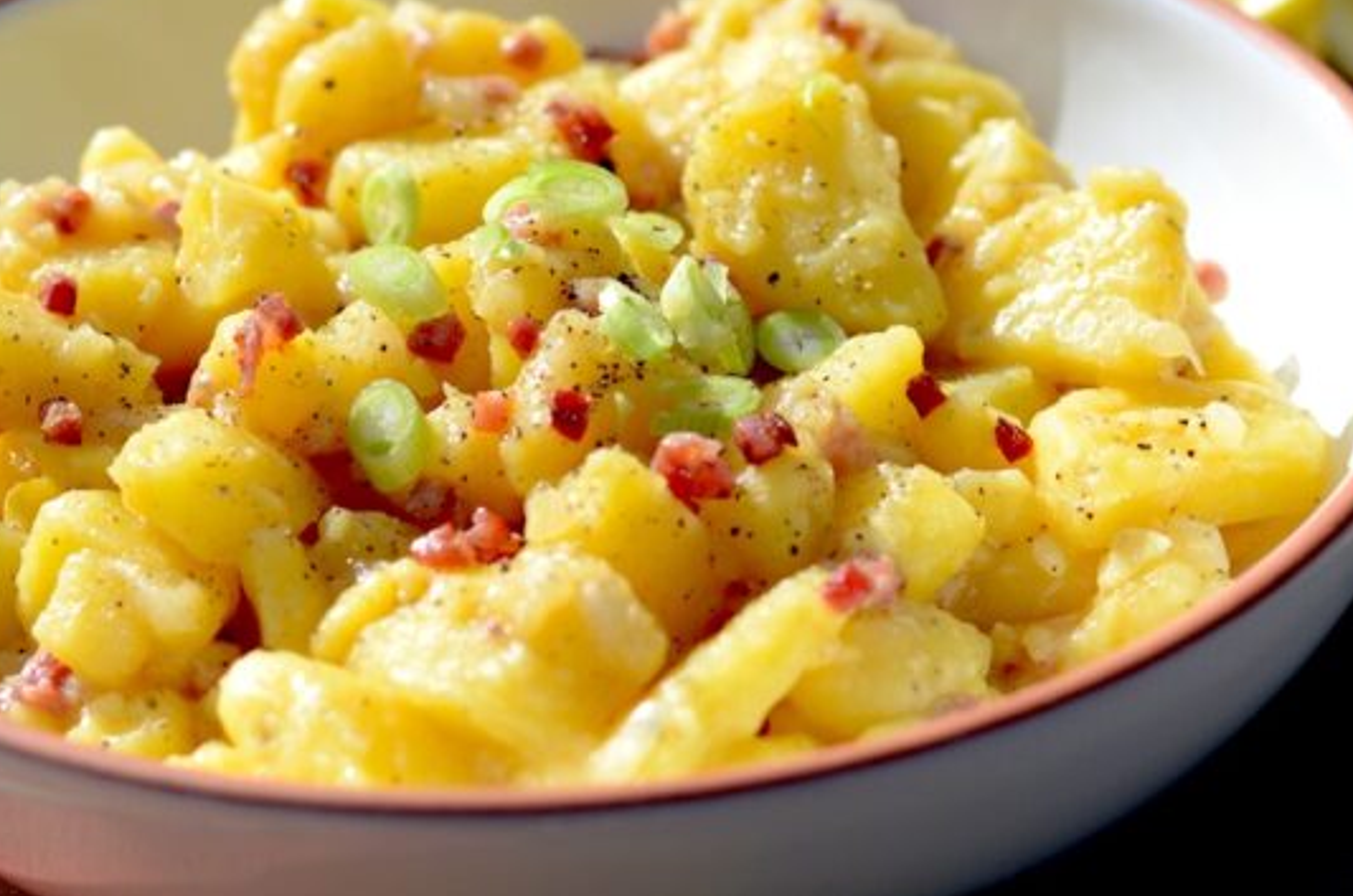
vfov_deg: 12.6
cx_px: 528
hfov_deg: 18.9
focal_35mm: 108
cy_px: 382
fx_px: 4051
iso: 250
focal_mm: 50
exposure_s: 1/1000
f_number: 4
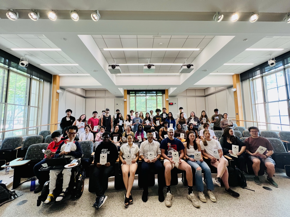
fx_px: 109
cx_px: 145
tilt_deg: +4.4
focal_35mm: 13
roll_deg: +1.2
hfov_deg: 106.2
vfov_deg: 89.9
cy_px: 108
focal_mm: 1.57
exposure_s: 1/120
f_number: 1.8
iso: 250
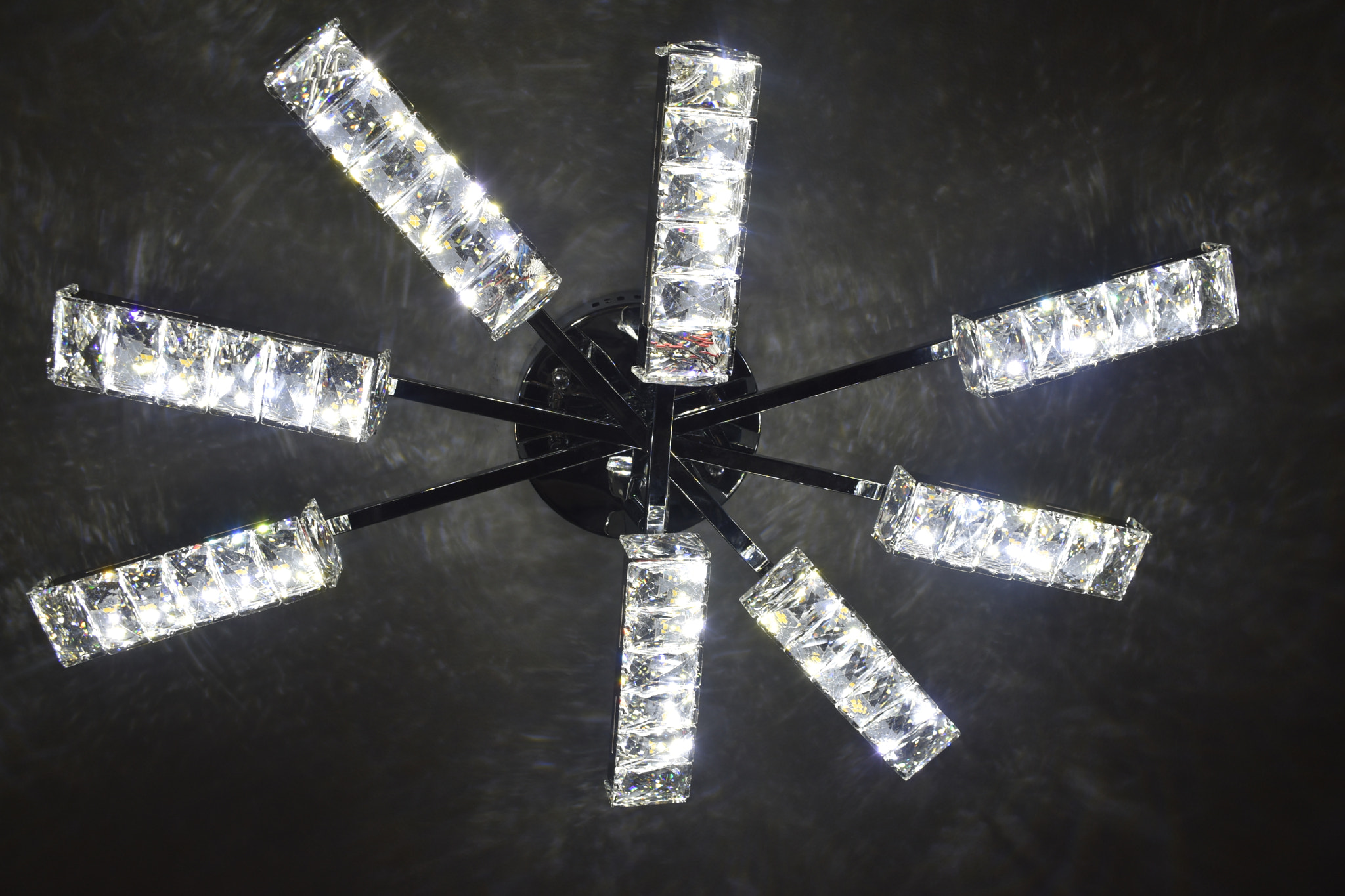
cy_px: 448
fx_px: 1009
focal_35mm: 27
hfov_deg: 67.4
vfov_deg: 47.9
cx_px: 672
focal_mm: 18
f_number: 6.3
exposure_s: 1/160
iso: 200
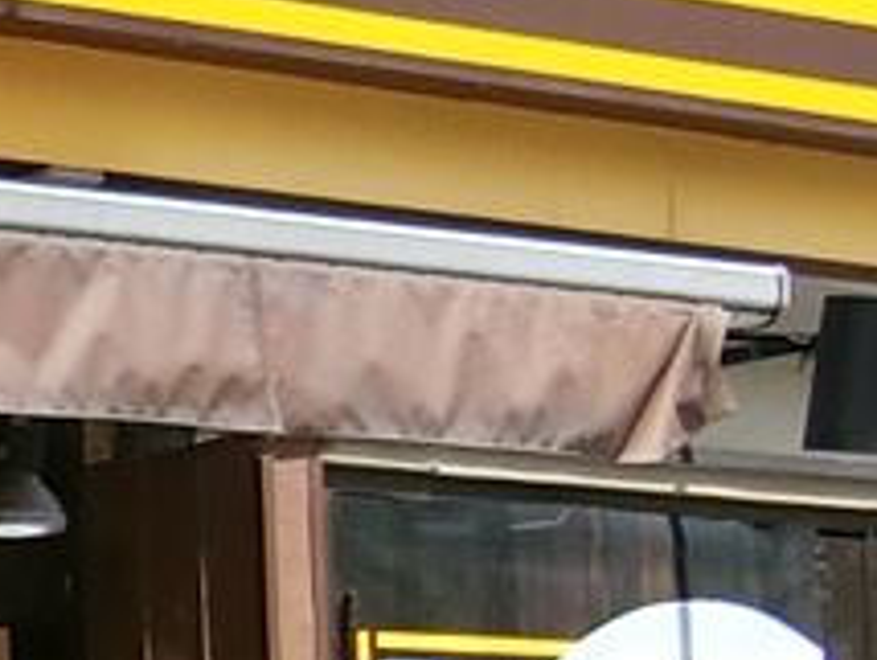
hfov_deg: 10.8
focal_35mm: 142
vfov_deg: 10.2
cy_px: 918
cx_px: -1508
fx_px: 3602
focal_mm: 4.06
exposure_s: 1/800
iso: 80
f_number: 2.7
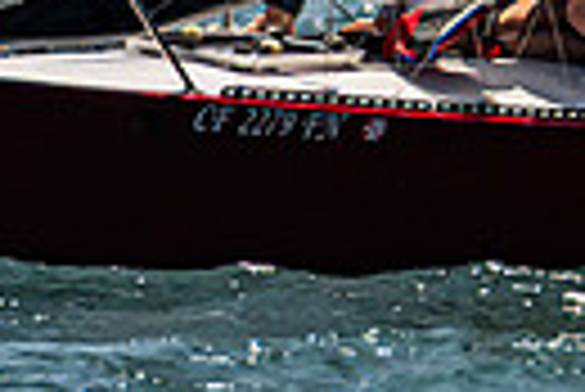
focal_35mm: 1706
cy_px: -579
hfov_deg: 1.2
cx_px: 739
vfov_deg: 0.8
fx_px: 27753
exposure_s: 1/3200
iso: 500
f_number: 8
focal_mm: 280
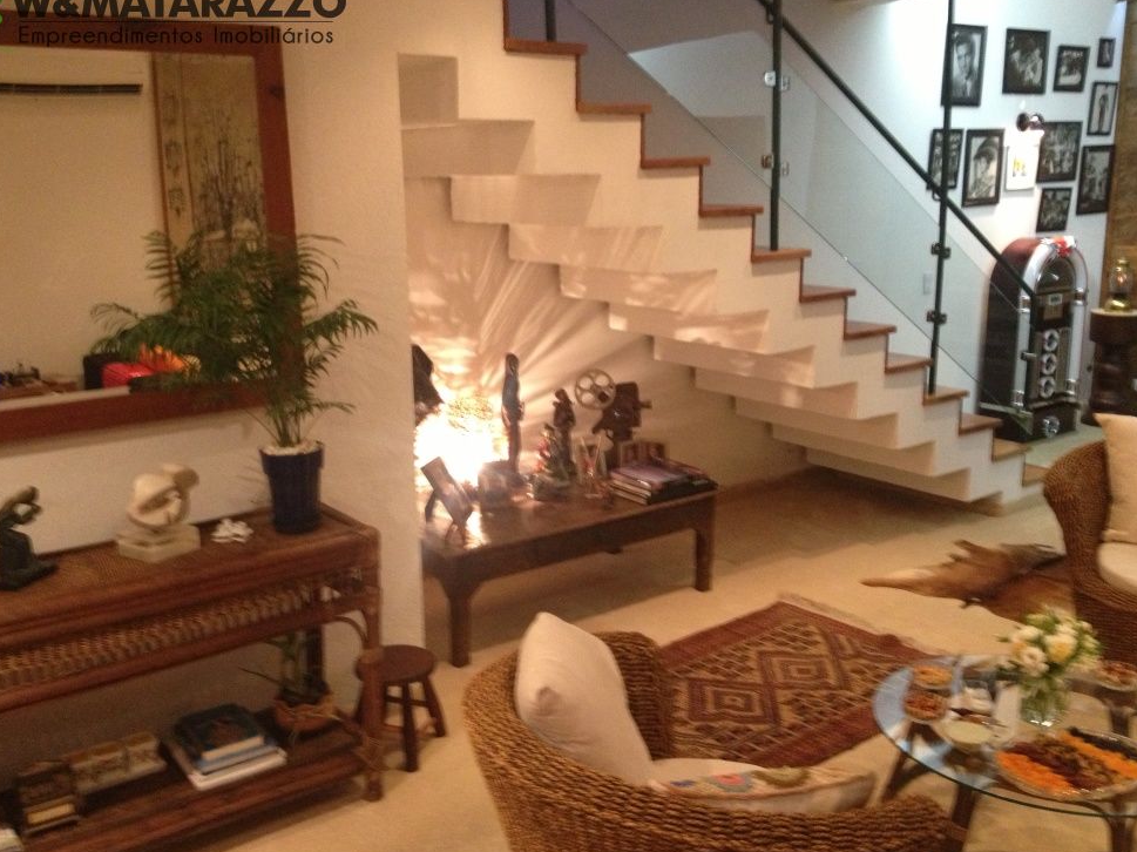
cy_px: 437
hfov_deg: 50.2
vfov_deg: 38.6
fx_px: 1215
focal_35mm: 37
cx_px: 557
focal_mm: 4.28
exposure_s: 1/20
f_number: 2.4
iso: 400
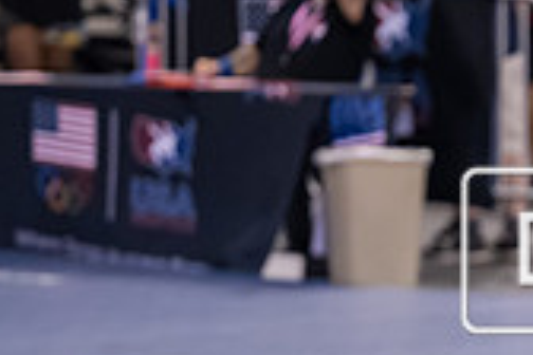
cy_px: 273
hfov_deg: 5.7
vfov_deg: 3.8
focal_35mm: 358
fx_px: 5300
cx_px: 682
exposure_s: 1/800
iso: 3200
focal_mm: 86
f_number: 2.8
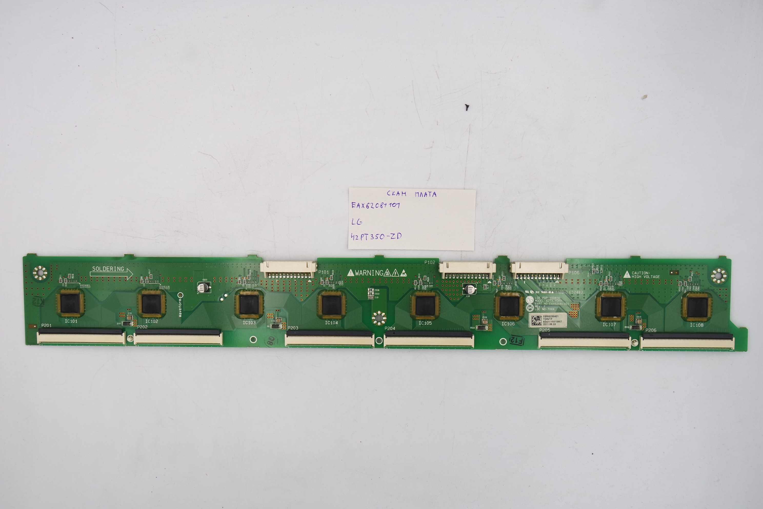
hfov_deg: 54.4
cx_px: 382
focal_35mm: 35
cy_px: 254
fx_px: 742
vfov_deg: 37.9
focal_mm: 13
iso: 160
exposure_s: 1/125
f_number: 5.6
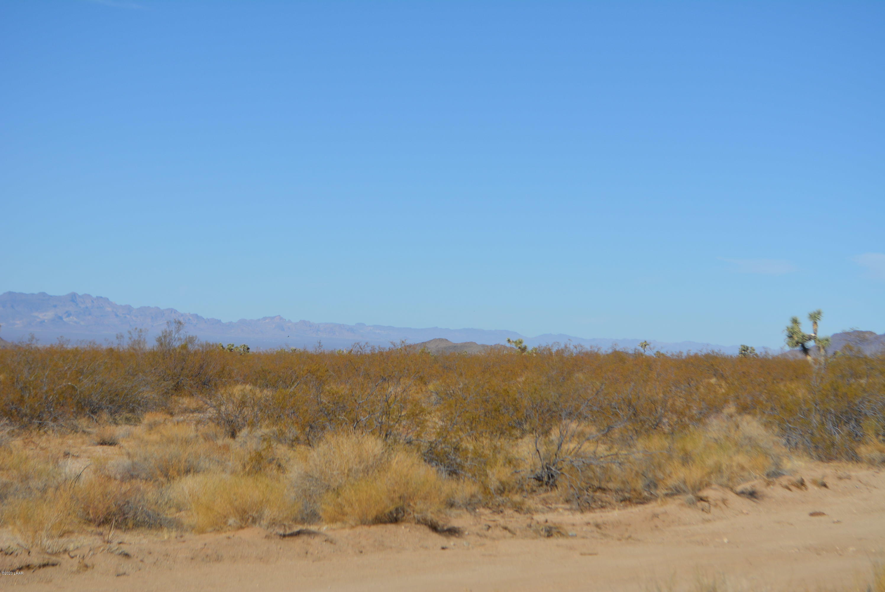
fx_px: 2030
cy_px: 296
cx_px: 442
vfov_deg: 16.6
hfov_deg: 24.6
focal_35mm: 82
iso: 400
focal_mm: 55
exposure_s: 1/2000
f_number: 8
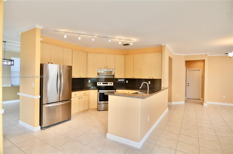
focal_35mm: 18
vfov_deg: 67.1
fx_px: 116
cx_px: 116
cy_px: 77
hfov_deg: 90.1
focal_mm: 12
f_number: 4.5
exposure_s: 1/80
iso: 400
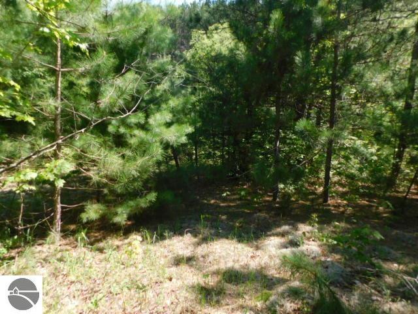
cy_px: 157
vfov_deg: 58.9
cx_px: 209
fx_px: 278
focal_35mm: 23
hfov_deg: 73.9
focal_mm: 4
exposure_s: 1/400
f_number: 3
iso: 125
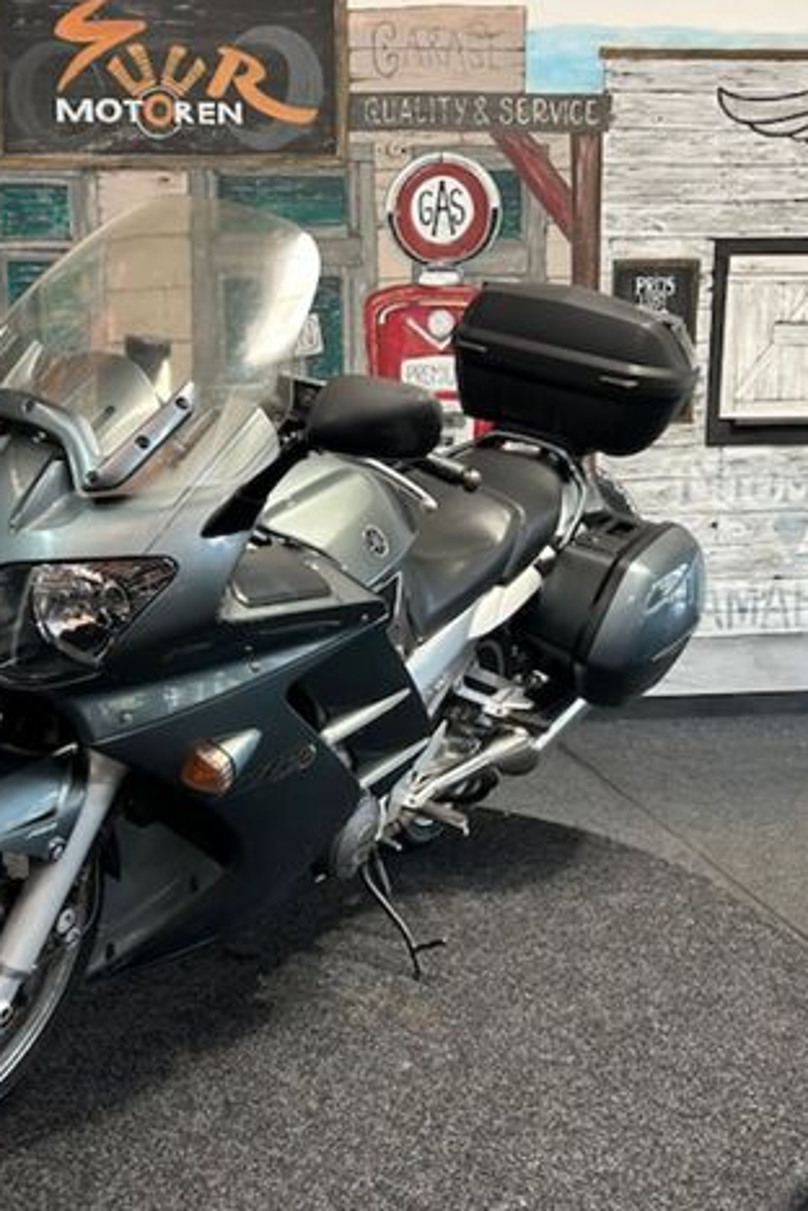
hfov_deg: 35.5
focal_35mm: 37
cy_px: 613
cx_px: 256
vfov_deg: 51.9
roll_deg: +0.4
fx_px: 1246
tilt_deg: -4.4
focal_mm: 5.7
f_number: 1.5
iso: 100
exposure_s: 1/100
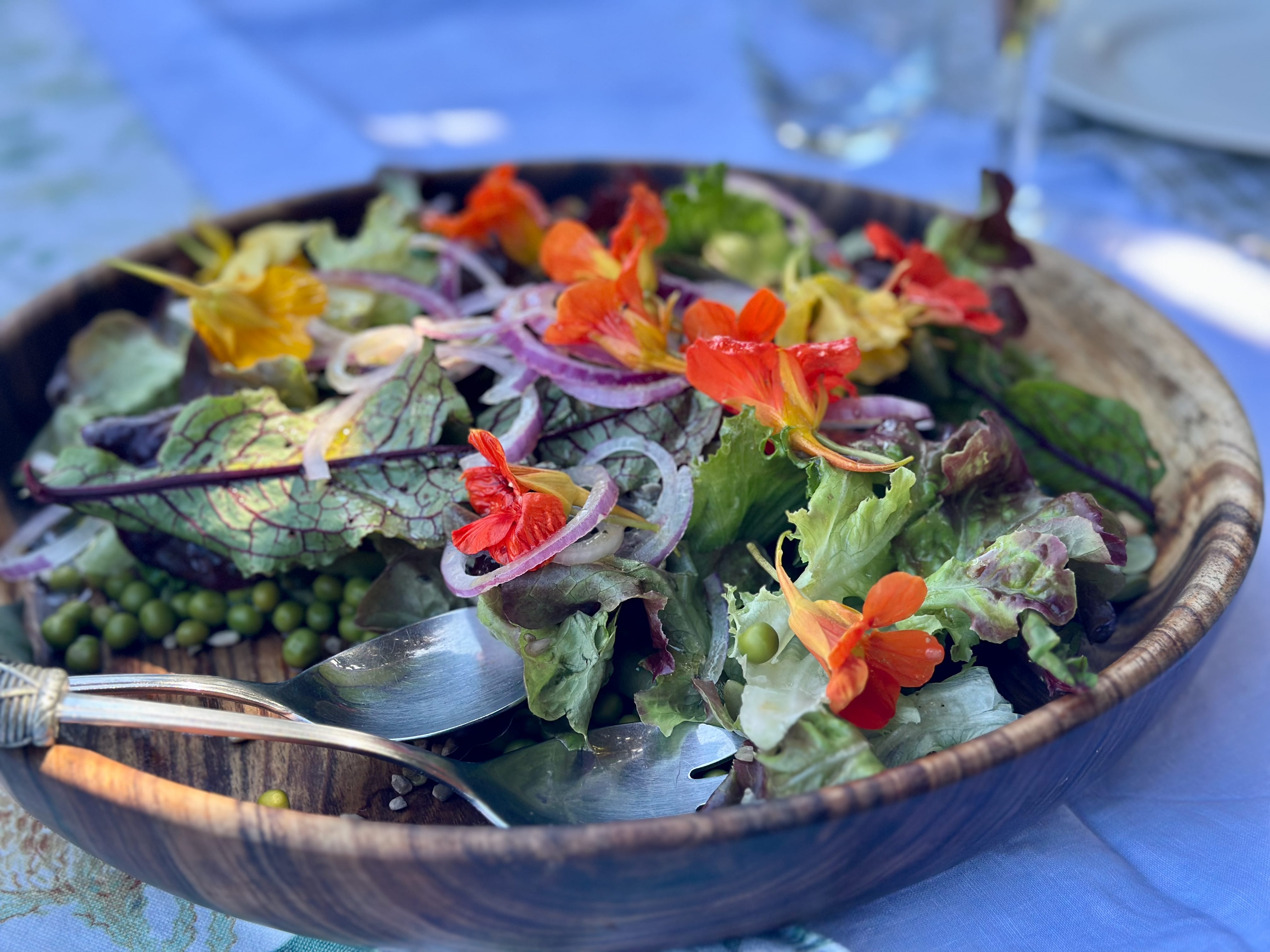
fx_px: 1761
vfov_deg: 30.3
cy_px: 476
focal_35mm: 48
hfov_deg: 39.7
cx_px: 635
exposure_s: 1/421
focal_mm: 6.86
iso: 80
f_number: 1.78
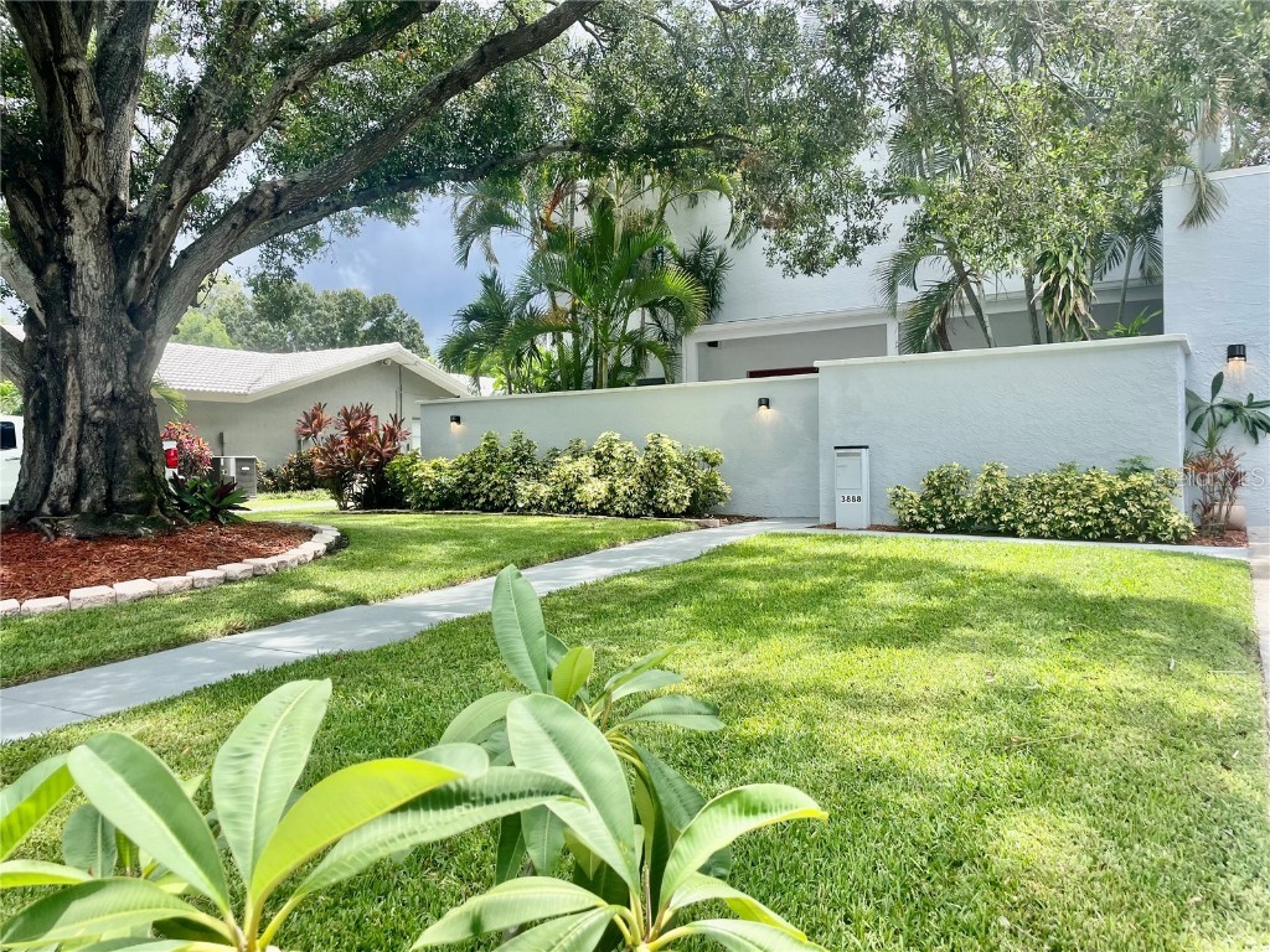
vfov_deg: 53.1
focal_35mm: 26
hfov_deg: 67.3
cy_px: 476
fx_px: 954
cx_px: 635
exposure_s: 1/924
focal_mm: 4.2
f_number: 1.6
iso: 32
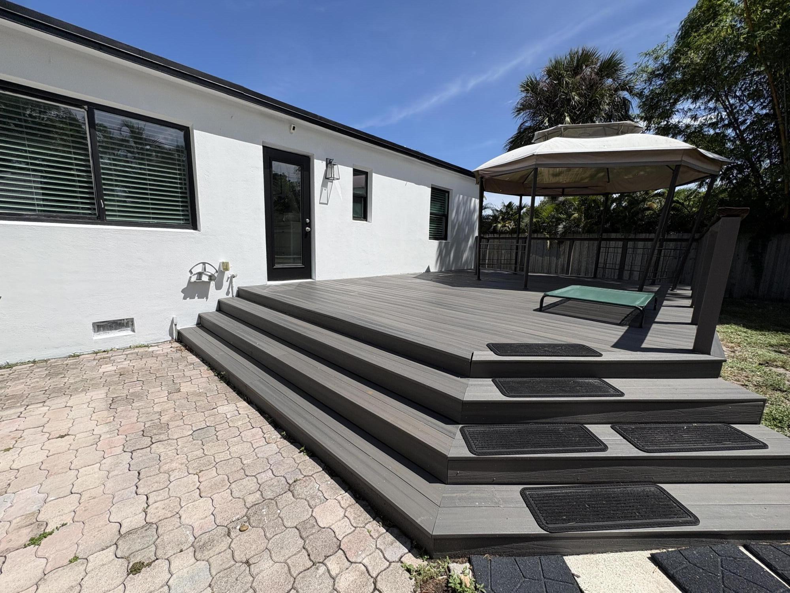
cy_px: 296
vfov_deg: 85.7
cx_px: 395
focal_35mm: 14
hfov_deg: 102.1
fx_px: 320
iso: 50
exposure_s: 1/2985
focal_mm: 2.22
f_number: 2.2
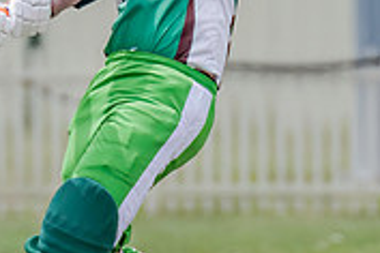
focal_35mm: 2166
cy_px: 113
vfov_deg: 0.6
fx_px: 22862
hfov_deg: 1.0
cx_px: -3
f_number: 7.1
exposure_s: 1/2500
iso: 800
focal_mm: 600
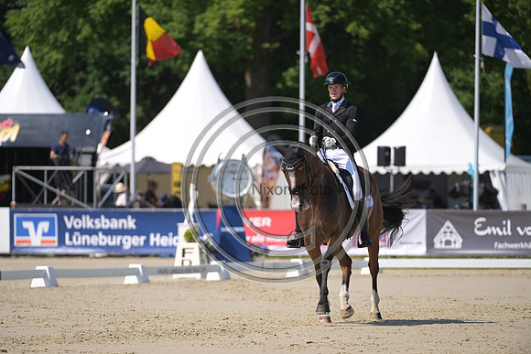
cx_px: 266
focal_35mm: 330
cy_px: 177
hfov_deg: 6.2
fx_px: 4868
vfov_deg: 4.2
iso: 180
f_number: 5
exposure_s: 1/1250
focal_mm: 330
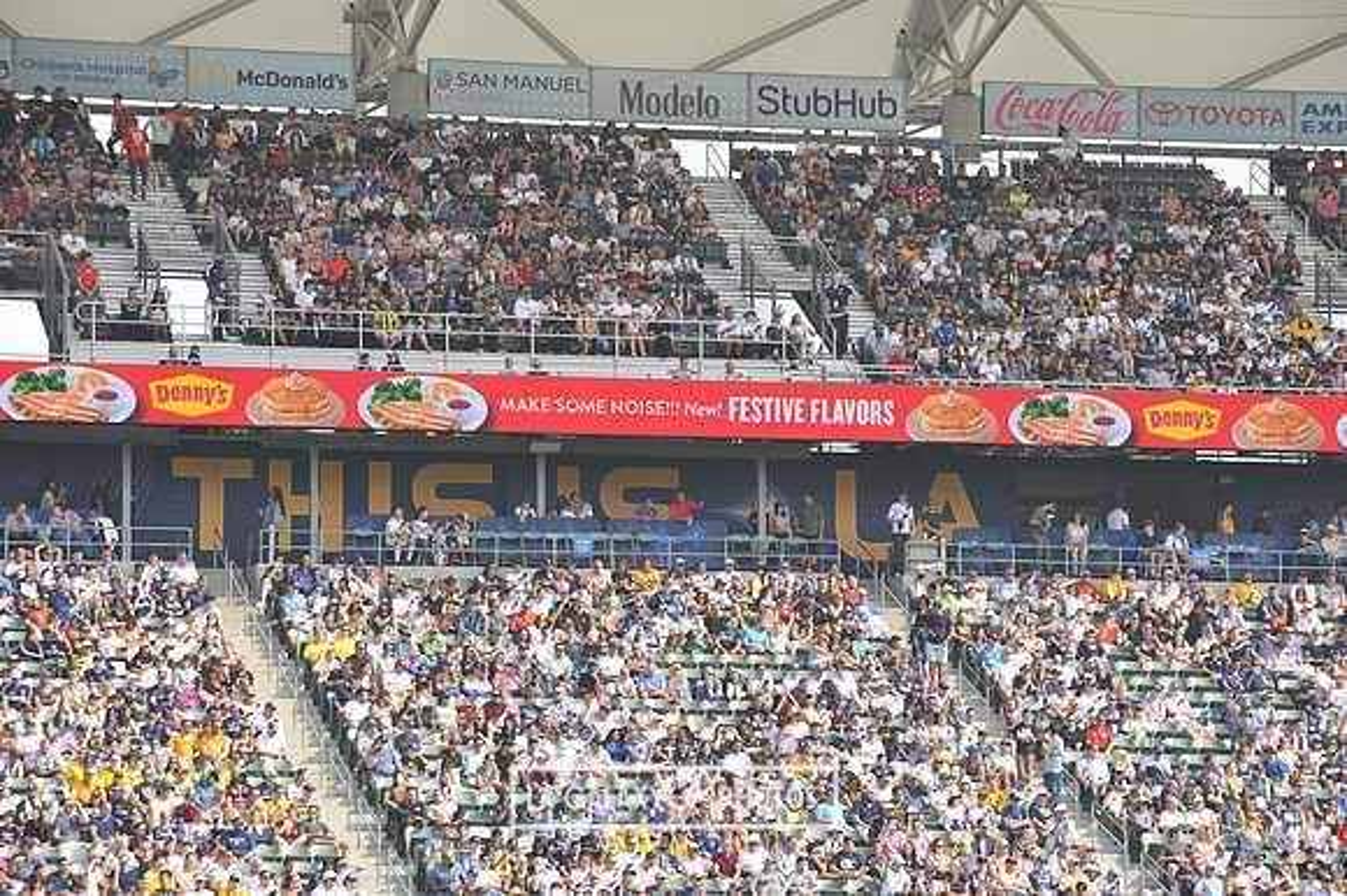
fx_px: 5609
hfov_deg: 13.7
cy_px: 448
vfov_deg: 9.1
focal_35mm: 150
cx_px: 674
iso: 200
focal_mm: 150
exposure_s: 1/250
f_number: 9
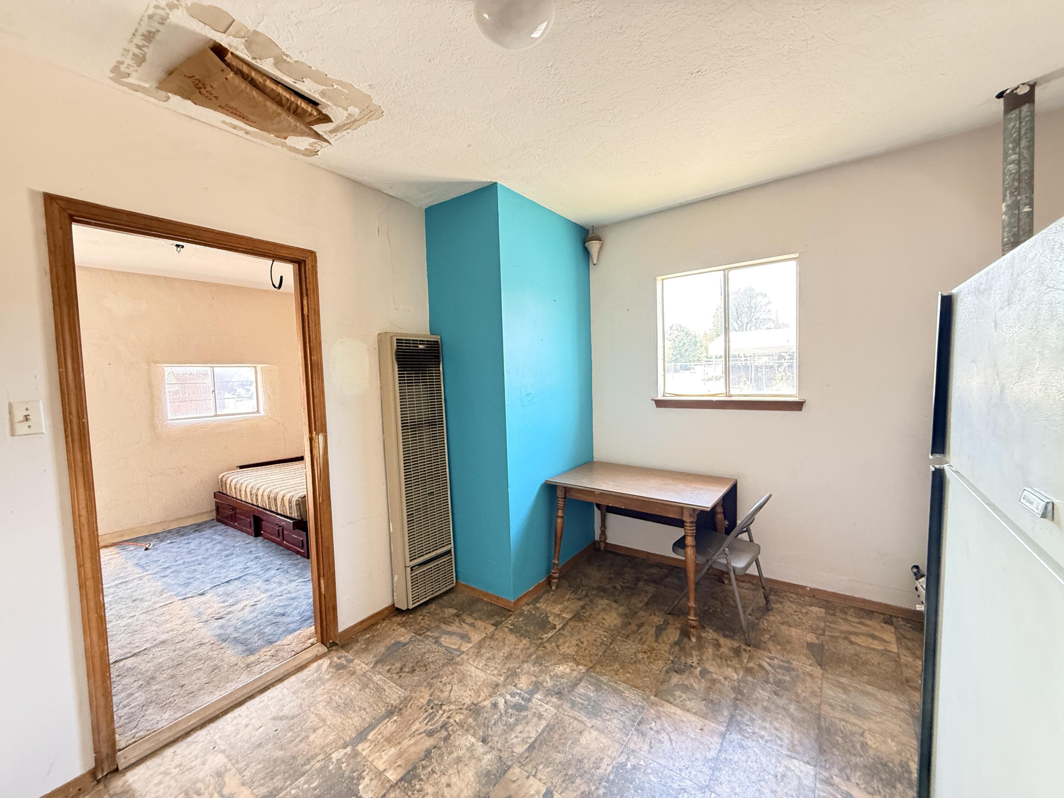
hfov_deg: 102.1
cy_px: 399
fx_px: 430
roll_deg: +1.2
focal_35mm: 14
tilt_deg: -2.2
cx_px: 532
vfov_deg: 85.7
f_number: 2.2
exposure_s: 1/60
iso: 400
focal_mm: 2.22
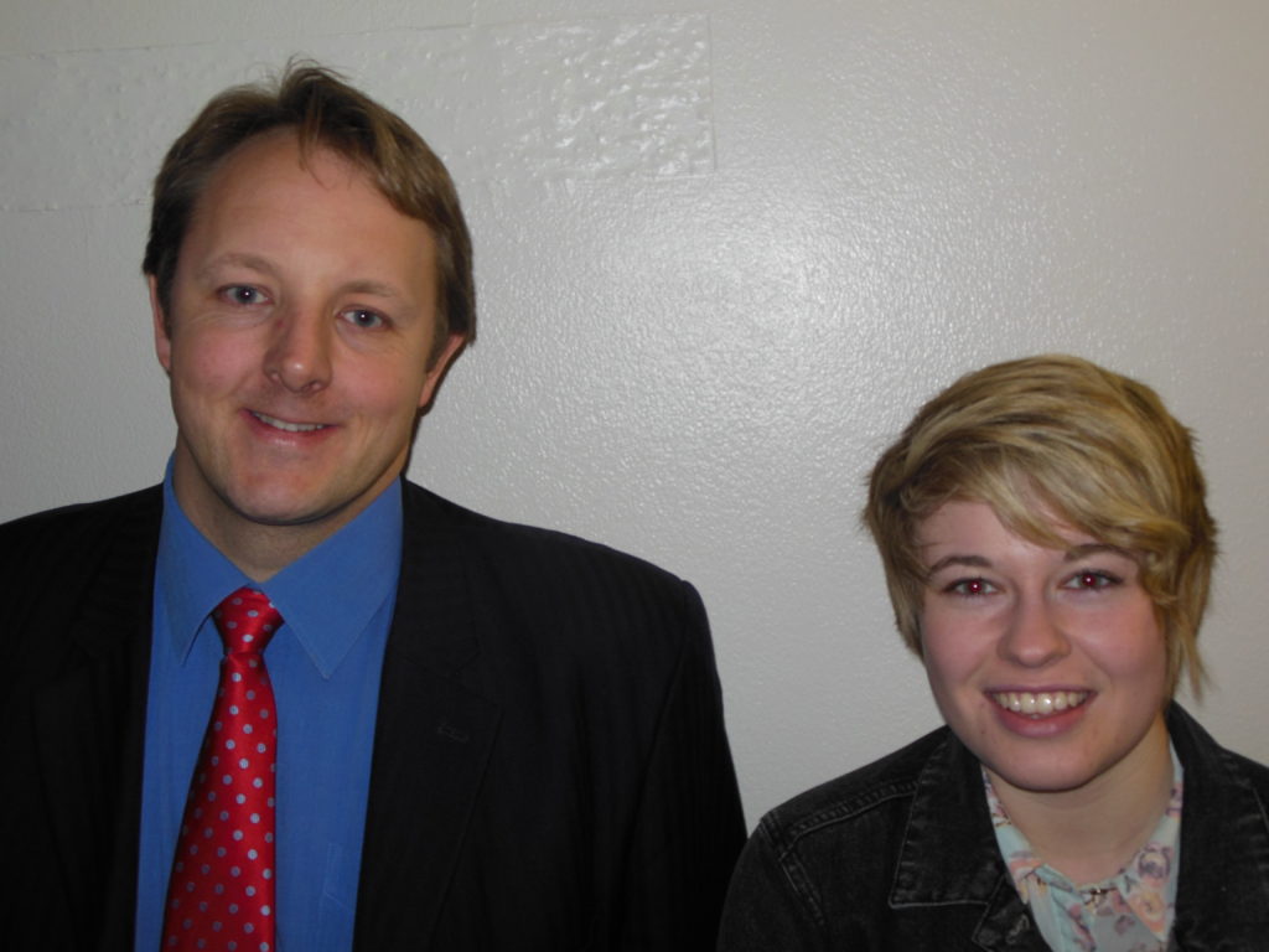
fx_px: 1393
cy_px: 476
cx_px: 634
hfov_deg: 49.0
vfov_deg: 37.7
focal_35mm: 38
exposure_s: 1/30
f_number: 3.6
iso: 125
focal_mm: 6.8
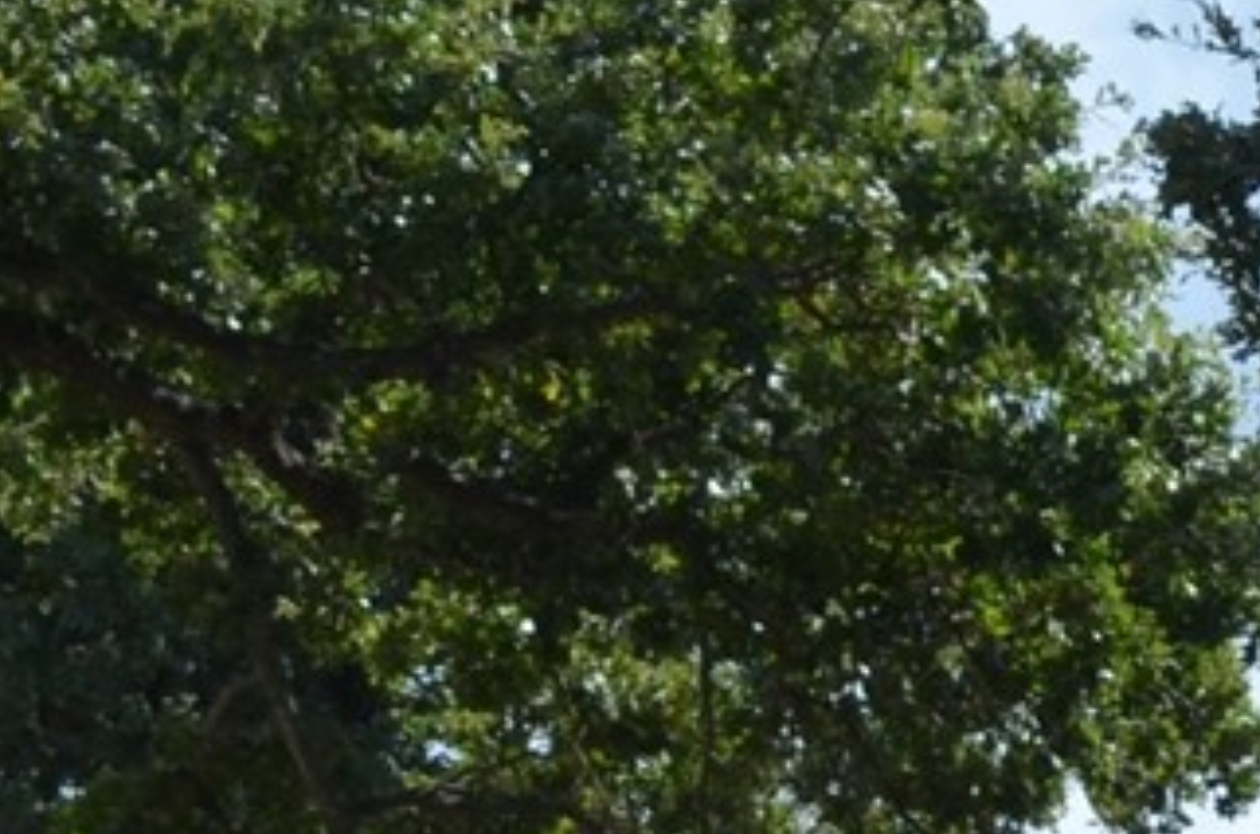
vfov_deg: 5.1
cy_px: 1690
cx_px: 2913
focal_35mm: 264
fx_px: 9217
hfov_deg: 7.4
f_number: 8
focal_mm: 26
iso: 140
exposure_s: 1/250
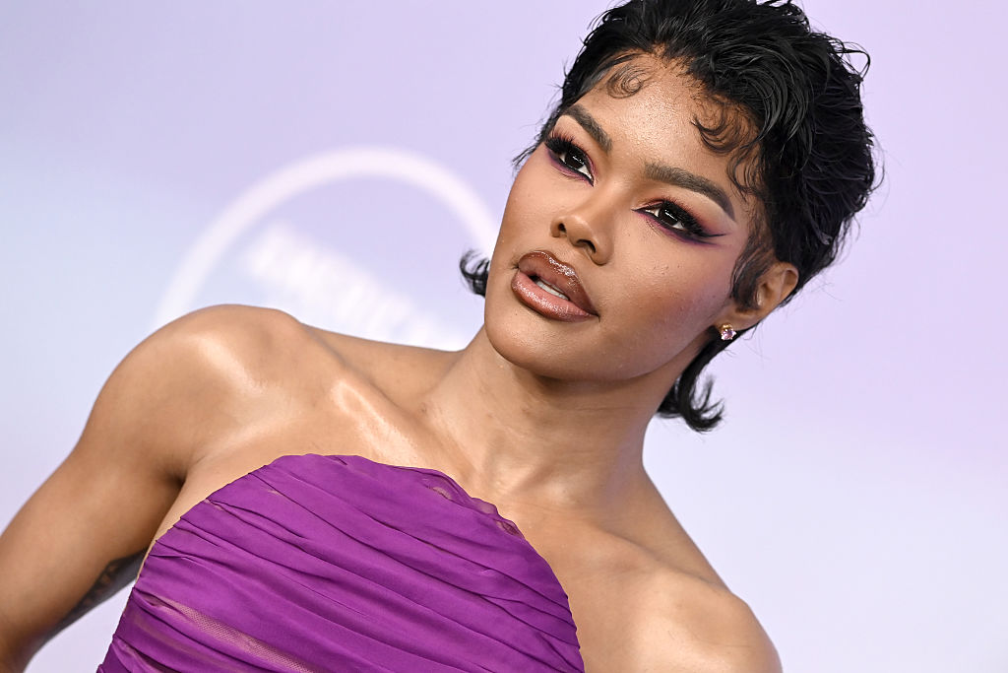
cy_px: 336
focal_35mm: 300
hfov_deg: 6.9
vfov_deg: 4.6
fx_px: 8401
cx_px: 504
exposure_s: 1/1000
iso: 6400
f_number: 5.6
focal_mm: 300
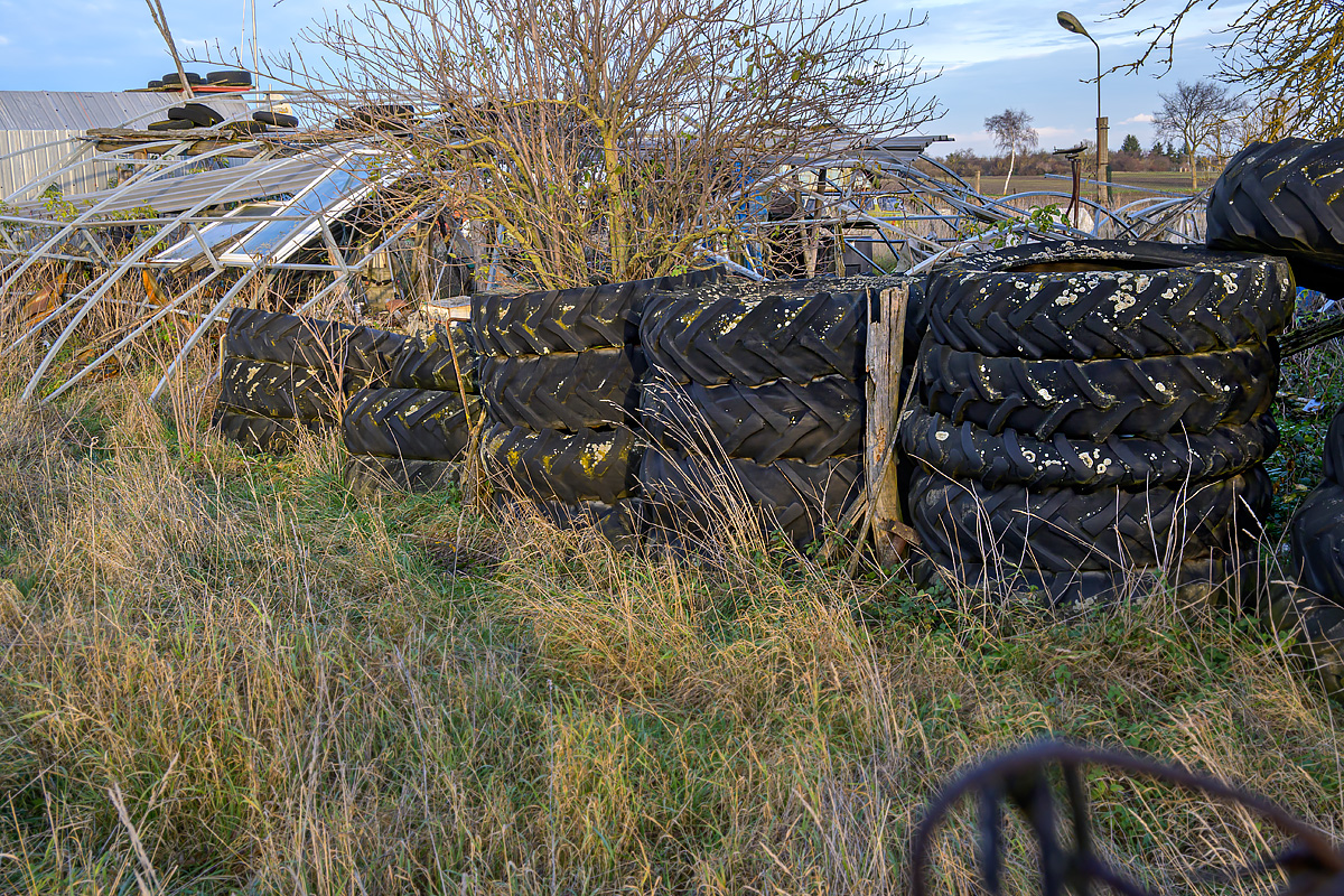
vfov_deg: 36.2
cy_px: 448
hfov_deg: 52.2
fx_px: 1372
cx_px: 672
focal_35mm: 37
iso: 200
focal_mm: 24.5
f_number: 9.5
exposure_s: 1/60
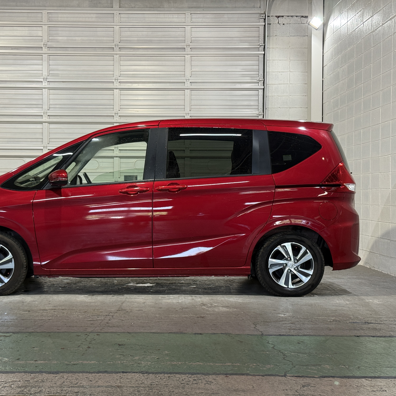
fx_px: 738
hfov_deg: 29.9
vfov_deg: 30.0
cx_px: 148
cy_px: 198
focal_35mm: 57
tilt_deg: +0.2
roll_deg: -0.8
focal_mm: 6.76
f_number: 1.78
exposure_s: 1/60
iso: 100
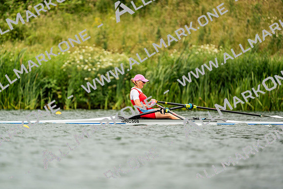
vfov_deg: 2.3
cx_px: 142
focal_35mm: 600
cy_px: 94
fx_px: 4718
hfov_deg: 3.4
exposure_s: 1/2000
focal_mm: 600
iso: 400
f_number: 6.3
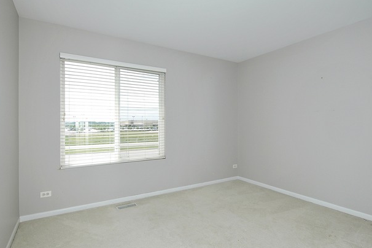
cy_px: 129
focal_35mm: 19
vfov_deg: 64.5
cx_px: 188
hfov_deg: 86.9
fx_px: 196
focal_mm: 12
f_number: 8
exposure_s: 1/500
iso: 500
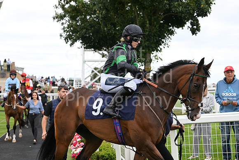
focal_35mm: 70
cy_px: 80
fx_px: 465
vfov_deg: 19.5
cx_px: 120
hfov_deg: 28.8
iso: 1000
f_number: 5
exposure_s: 1/1000
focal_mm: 70
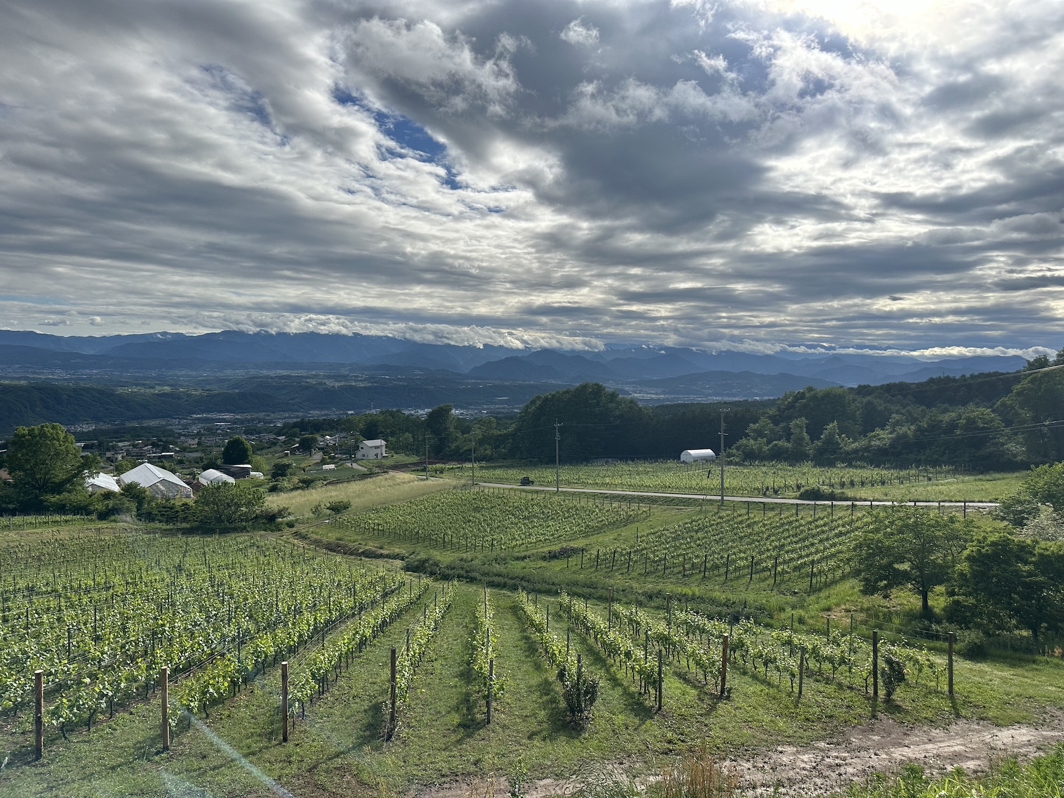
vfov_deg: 56.8
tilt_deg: -2.9
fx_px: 738
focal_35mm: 24
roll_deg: -0.7
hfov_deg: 71.6
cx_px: 532
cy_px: 399
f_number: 1.78
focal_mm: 6.86
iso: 80
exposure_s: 1/9709
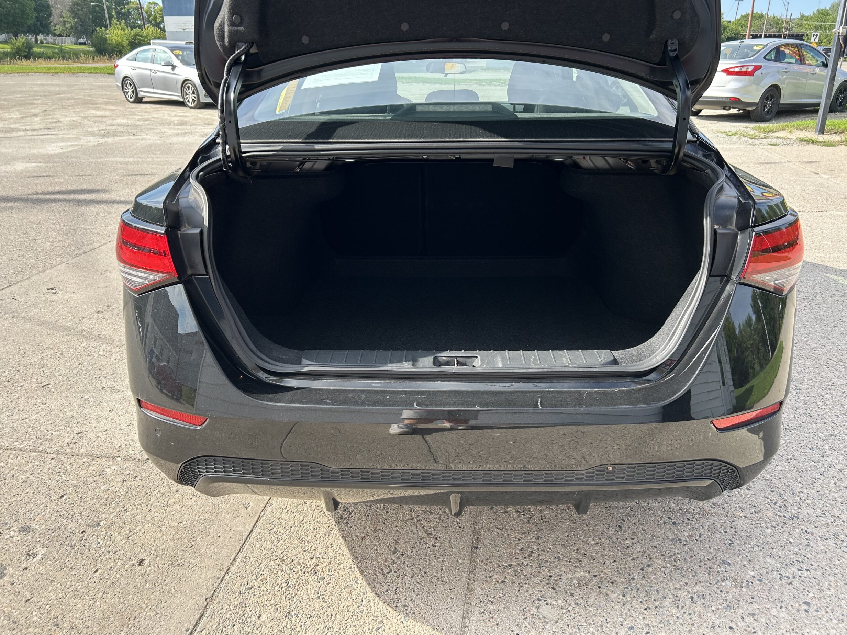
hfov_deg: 65.3
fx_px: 661
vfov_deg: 51.4
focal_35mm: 27
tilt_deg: -20.7
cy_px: 312
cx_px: 435
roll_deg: -0.5
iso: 50
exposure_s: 1/1009
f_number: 1.5
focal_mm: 5.7
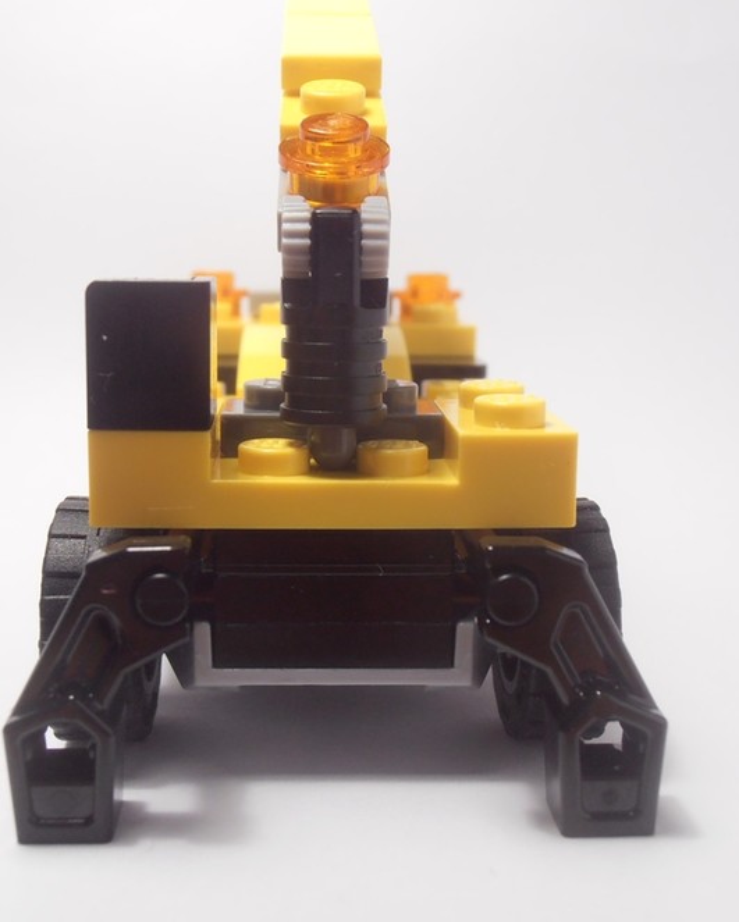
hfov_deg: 30.8
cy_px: 457
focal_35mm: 49
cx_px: 337
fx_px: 1339
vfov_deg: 38.0
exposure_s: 1/40
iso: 80
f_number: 3.9
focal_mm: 6.61
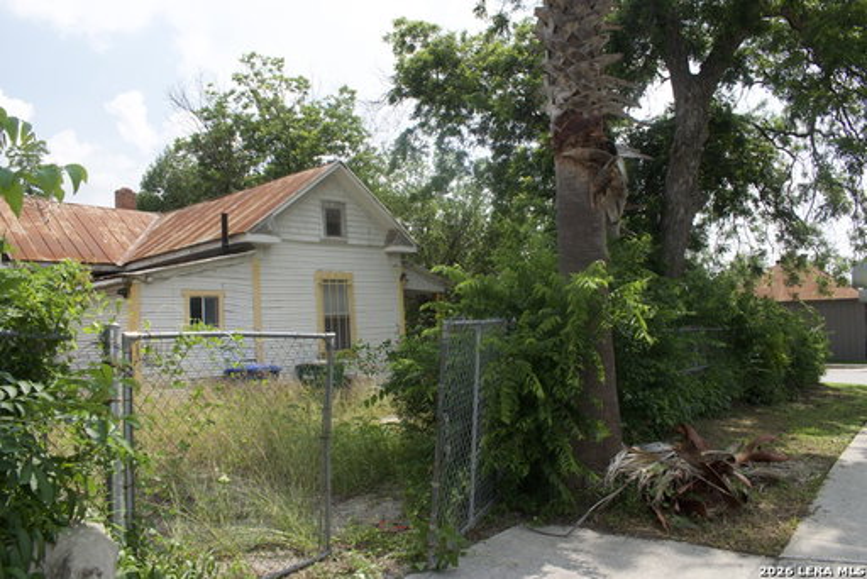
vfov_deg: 48.0
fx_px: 651
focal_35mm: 27
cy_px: 290
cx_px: 434
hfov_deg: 67.4
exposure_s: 1/200
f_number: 9
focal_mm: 18
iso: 100
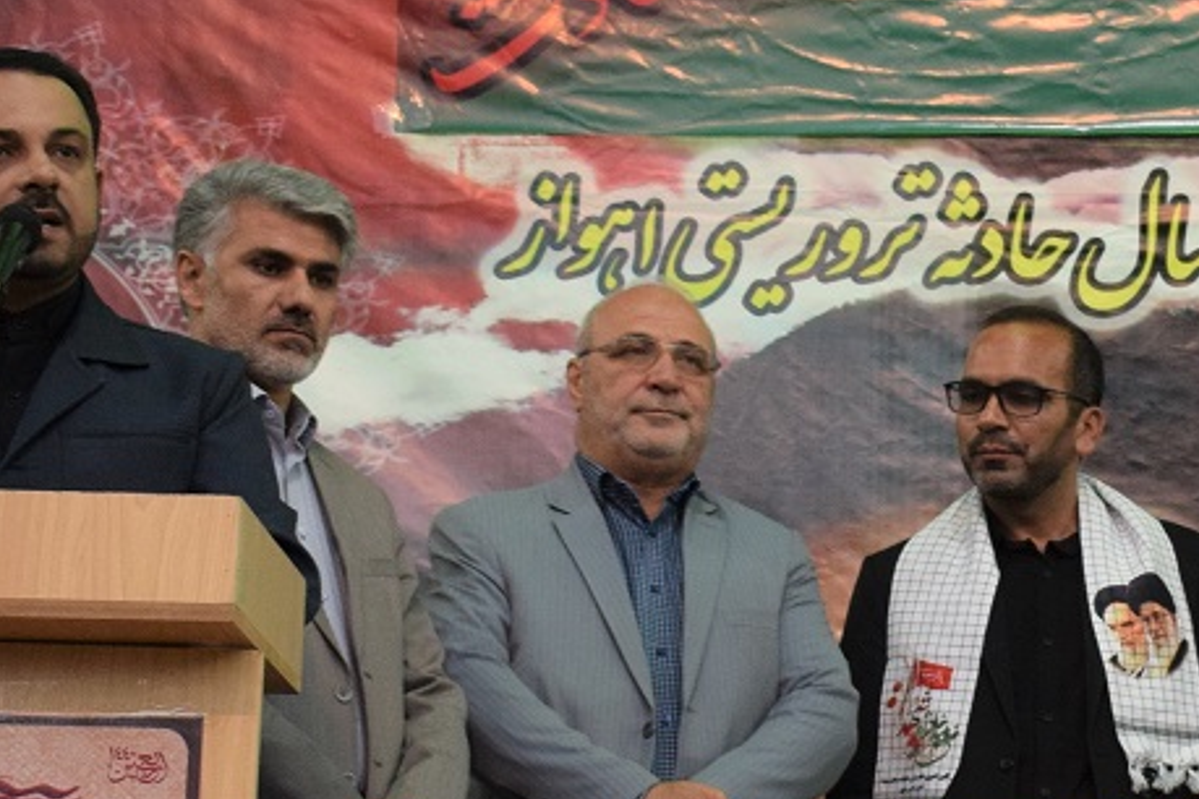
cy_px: 820
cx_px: 1207
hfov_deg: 17.2
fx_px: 3882
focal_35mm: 117
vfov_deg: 11.6
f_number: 4
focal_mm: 25
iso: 1250
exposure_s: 1/60
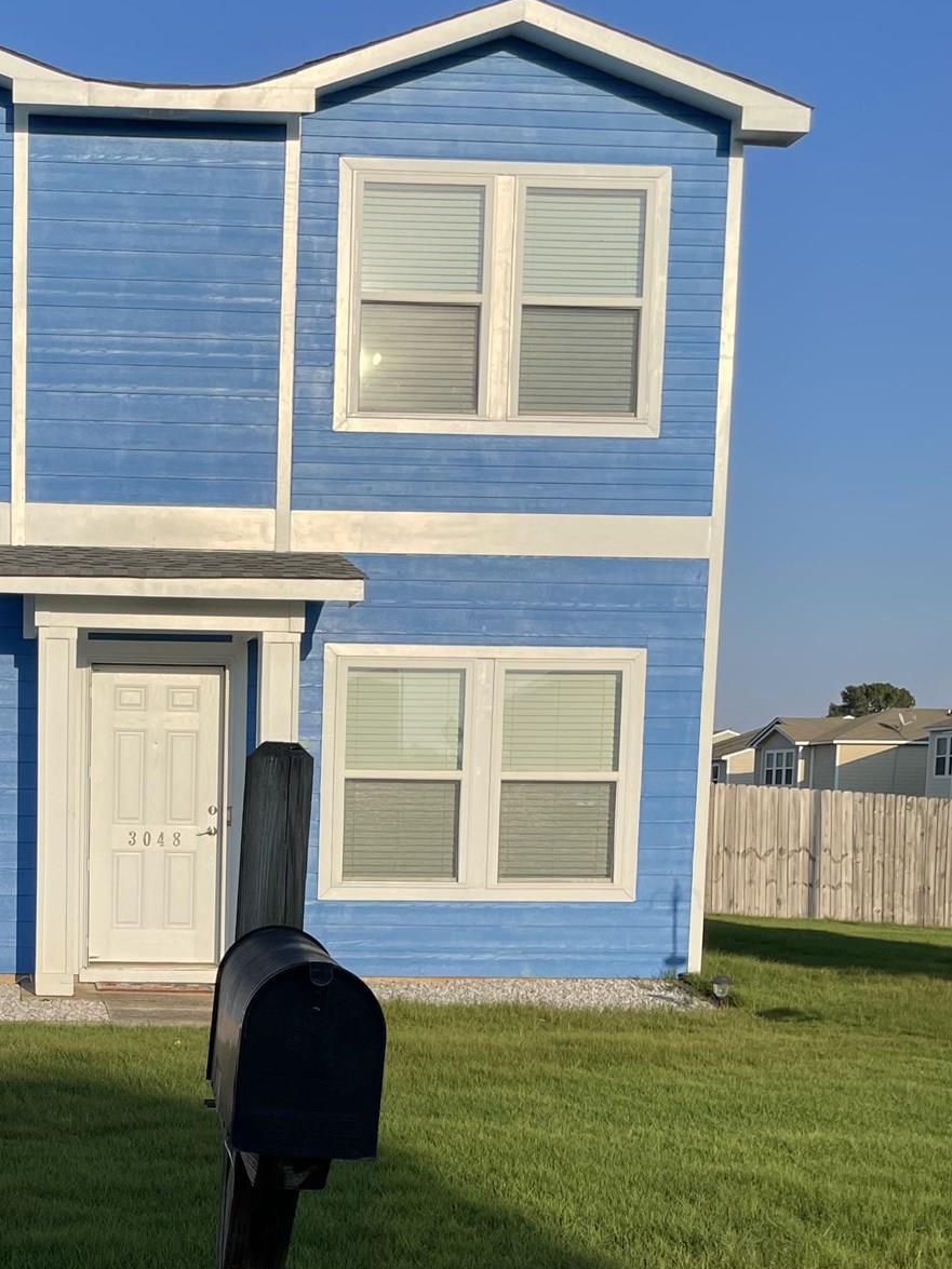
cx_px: 121
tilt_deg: -6.3
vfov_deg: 36.3
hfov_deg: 27.7
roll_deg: +0.6
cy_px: 1009
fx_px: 1870
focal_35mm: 51
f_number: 1.6
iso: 32
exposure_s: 1/4292
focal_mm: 4.2
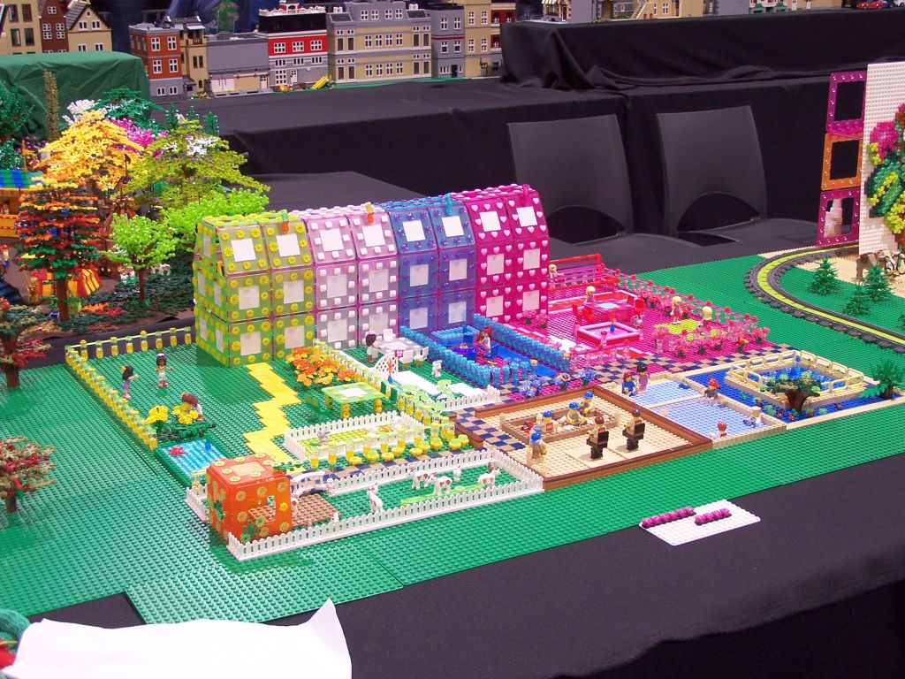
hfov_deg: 37.5
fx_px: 1333
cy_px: 340
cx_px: 452
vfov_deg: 28.6
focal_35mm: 51
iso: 80
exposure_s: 1/6
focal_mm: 8.5
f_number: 3
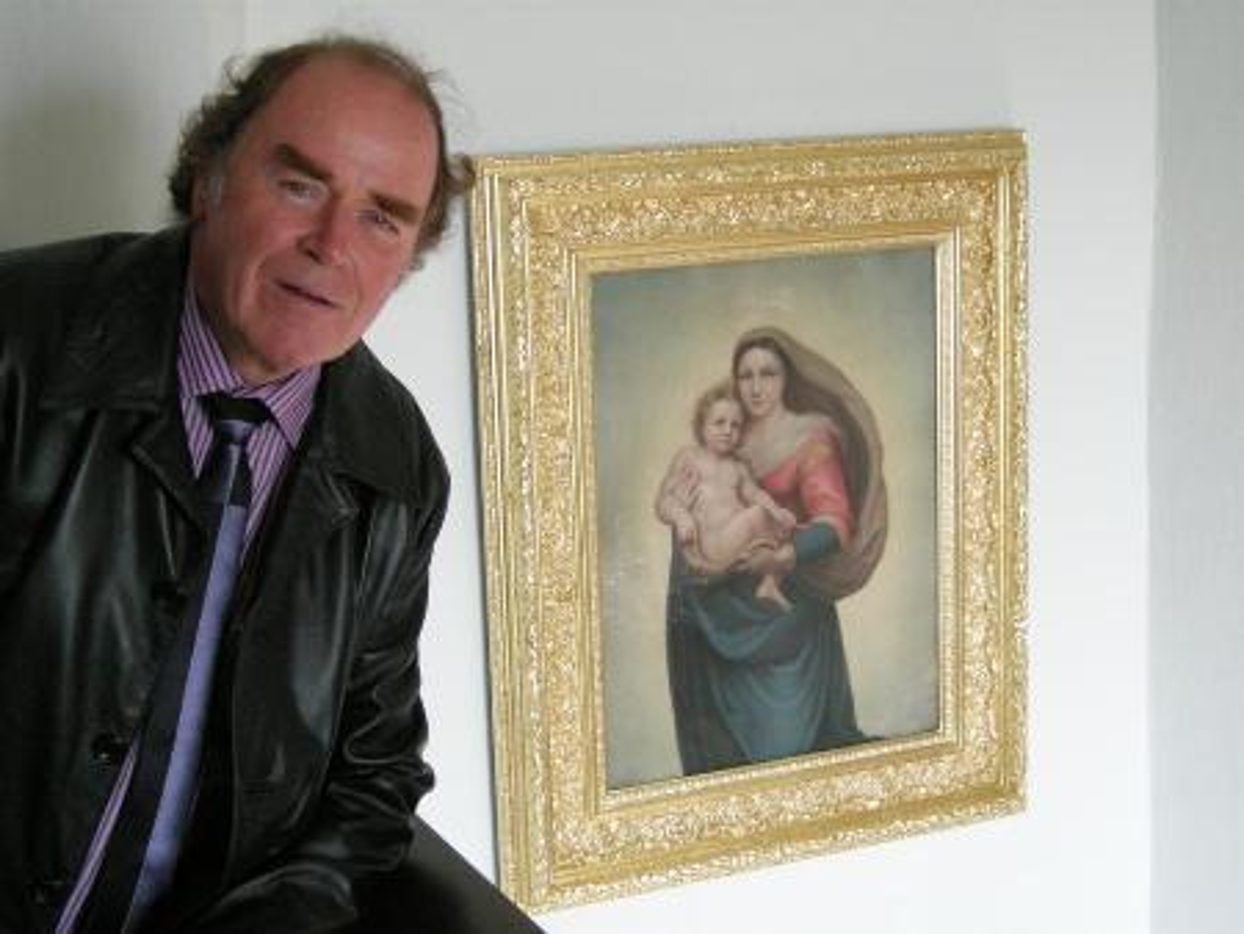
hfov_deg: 31.2
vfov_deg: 23.7
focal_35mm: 62
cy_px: 467
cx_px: 622
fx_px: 2229
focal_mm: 12.9
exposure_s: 1/64
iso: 354
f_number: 3.5
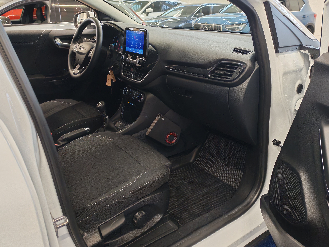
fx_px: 285
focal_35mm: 30
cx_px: 164
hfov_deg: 60.0
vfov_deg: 46.8
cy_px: 124
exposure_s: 1/100
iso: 640
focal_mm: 6.12
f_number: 1.9
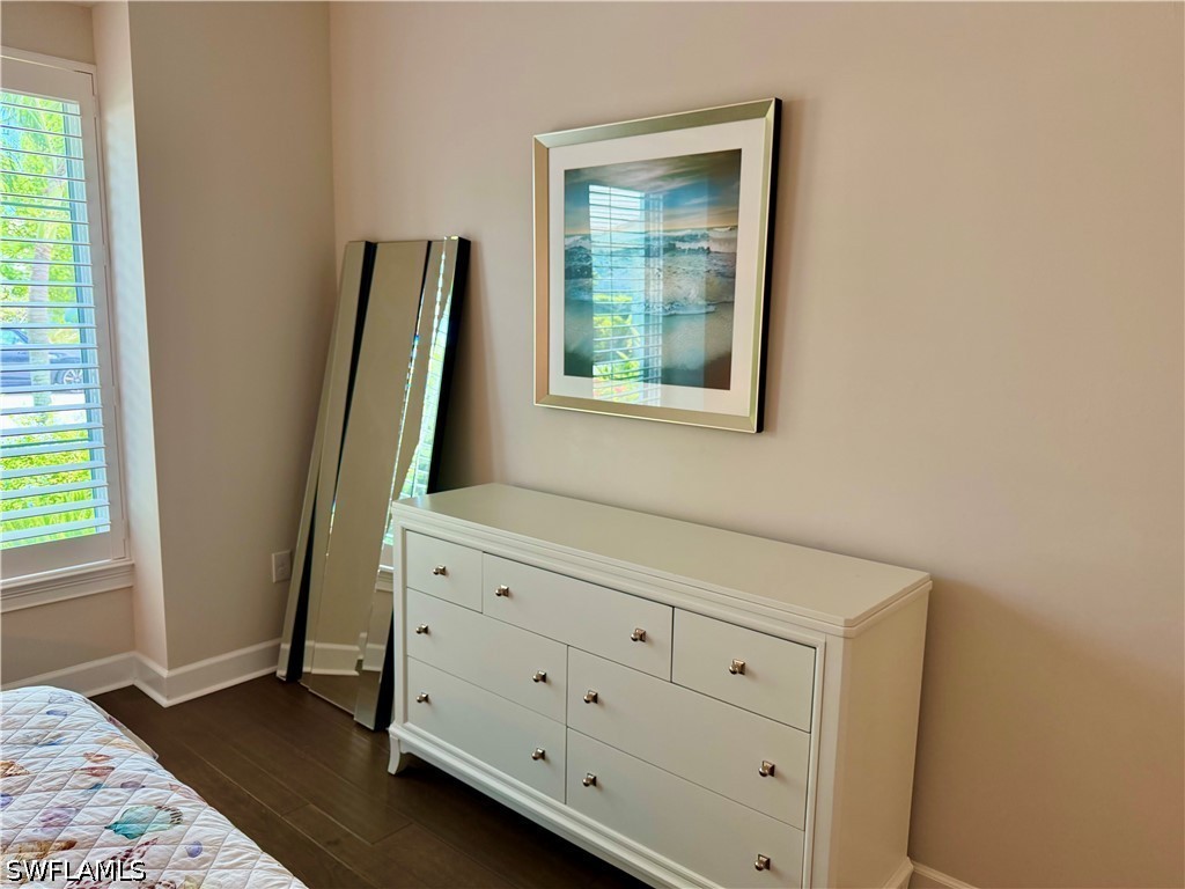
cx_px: 592
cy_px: 444
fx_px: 822
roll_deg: -1.1
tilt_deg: -9.6
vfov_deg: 56.8
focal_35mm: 24
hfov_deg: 71.6
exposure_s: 1/120
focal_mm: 6.76
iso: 160
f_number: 1.78
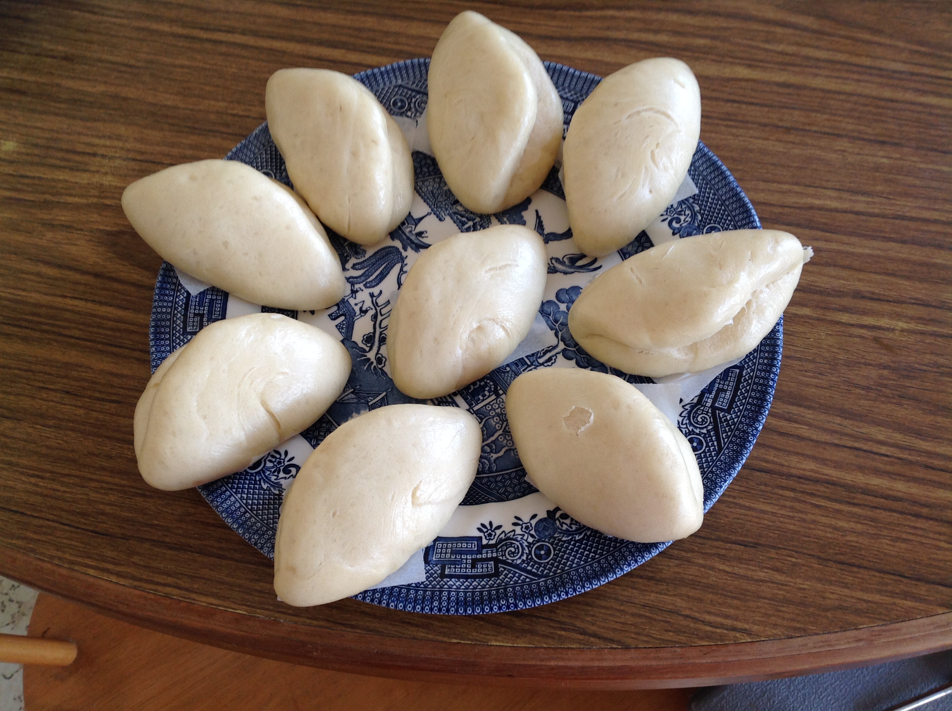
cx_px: 476
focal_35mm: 35
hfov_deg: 52.7
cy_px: 356
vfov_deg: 40.6
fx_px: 961
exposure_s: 1/40
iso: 64
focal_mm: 4.28
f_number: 2.4
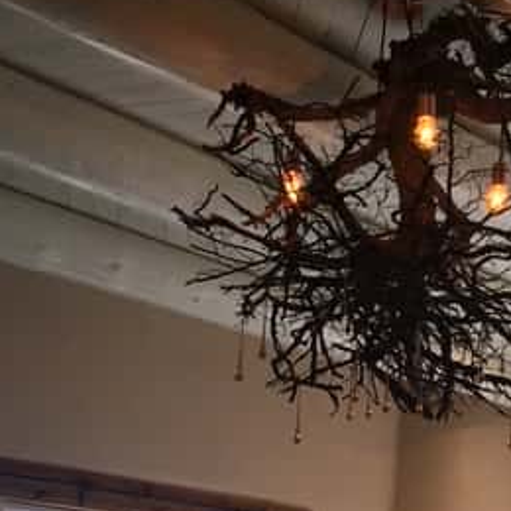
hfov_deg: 26.7
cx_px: 423
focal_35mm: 63
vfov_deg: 26.3
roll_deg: -2.5
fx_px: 1052
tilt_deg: +9.3
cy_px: 476
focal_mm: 4.15
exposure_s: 1/120
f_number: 2.2
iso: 40
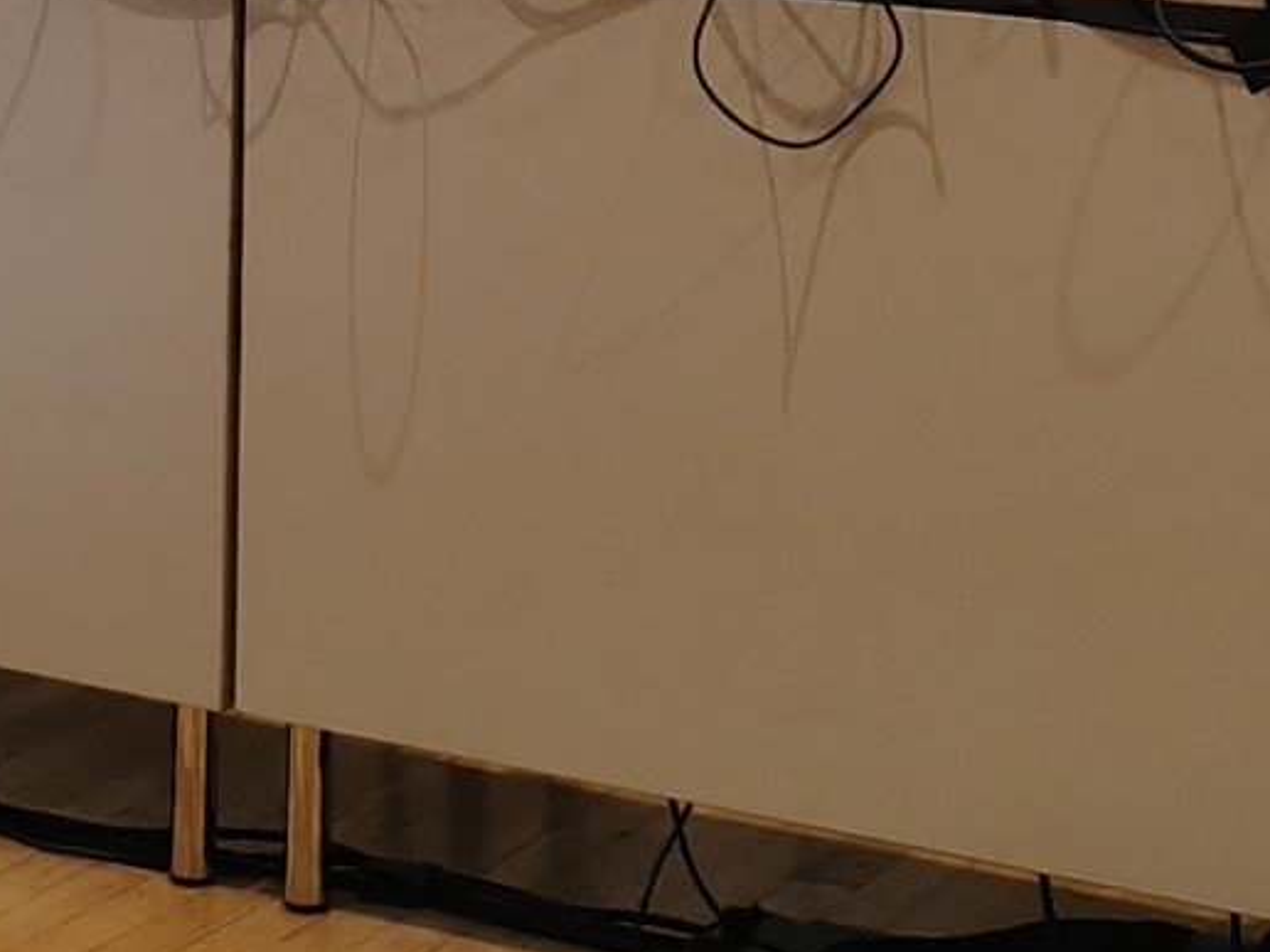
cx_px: 271
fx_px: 4329
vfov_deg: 11.5
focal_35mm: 118
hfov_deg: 16.6
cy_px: -838
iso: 248
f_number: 1.88
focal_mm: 5.56
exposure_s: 1/100
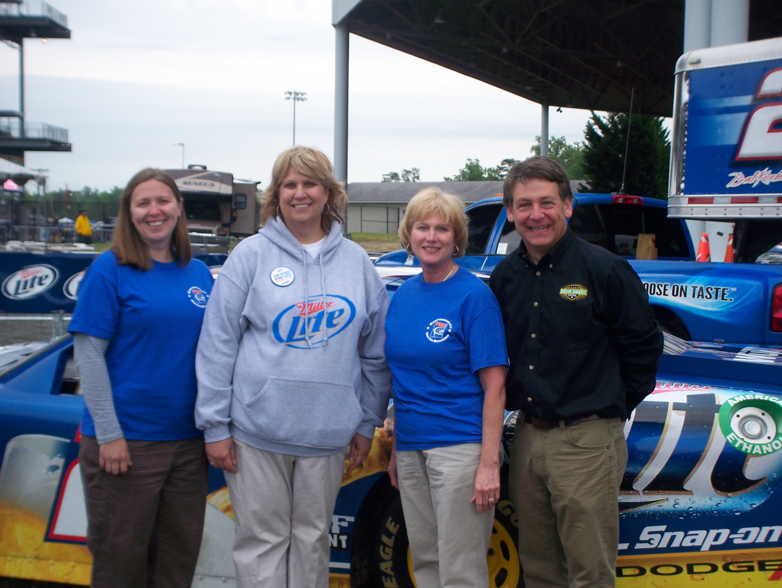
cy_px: 294
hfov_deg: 32.7
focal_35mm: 59
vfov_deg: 24.8
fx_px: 1334
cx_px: 391
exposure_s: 1/160
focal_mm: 9.8
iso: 64
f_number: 4
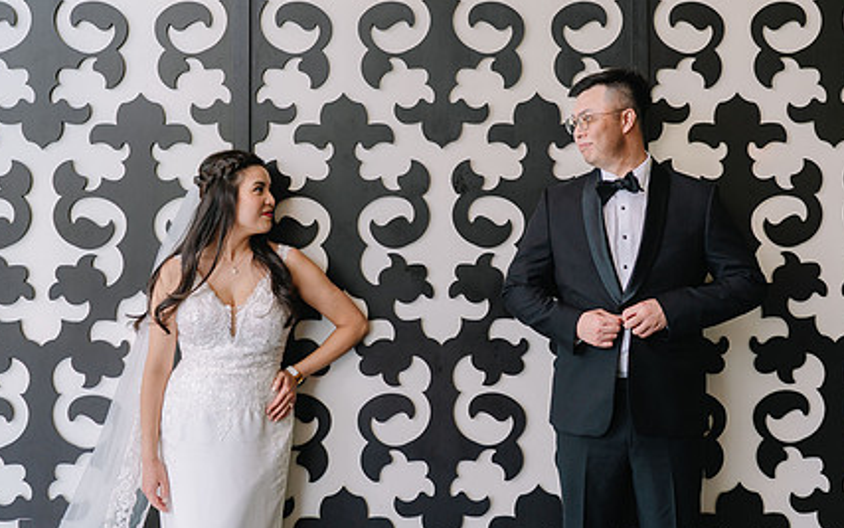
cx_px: 476
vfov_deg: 25.3
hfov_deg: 39.5
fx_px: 1173
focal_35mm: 51
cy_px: 189
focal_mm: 35
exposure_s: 1/320
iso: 200
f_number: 2.8
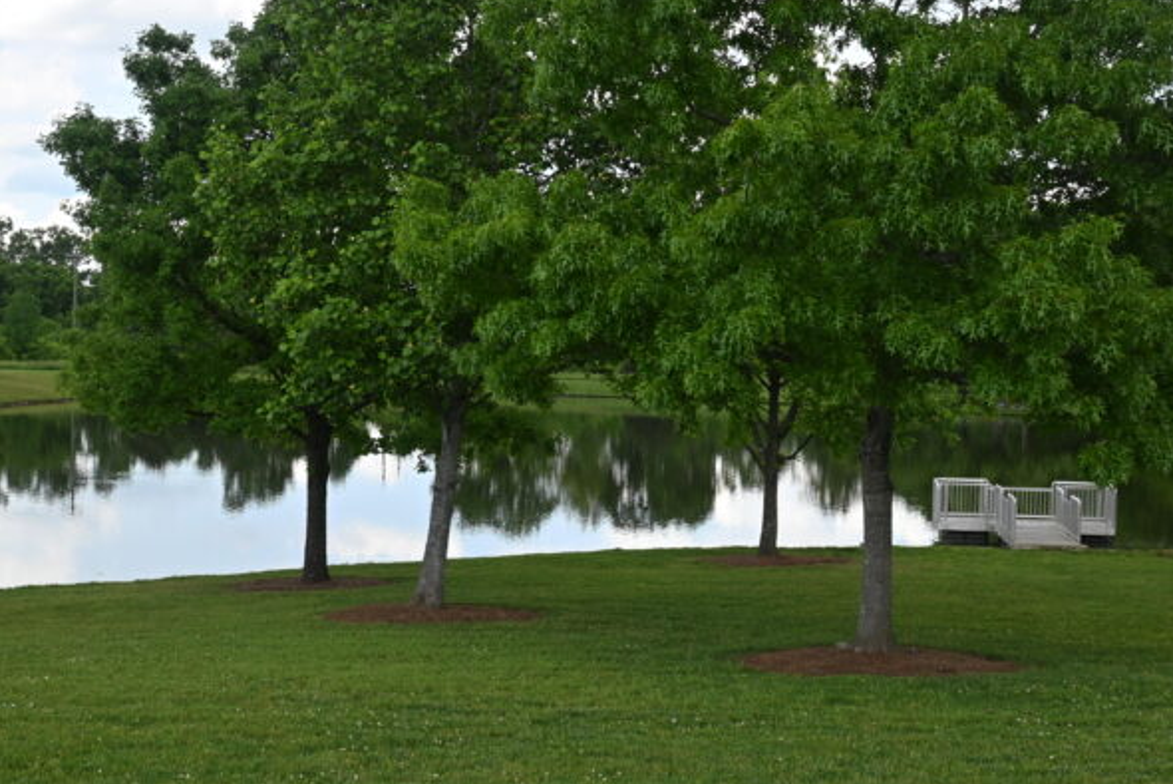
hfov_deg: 33.4
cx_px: 505
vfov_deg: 22.7
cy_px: 369
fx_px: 1952
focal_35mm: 60
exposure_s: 1/250
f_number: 5.6
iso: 100
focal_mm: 23
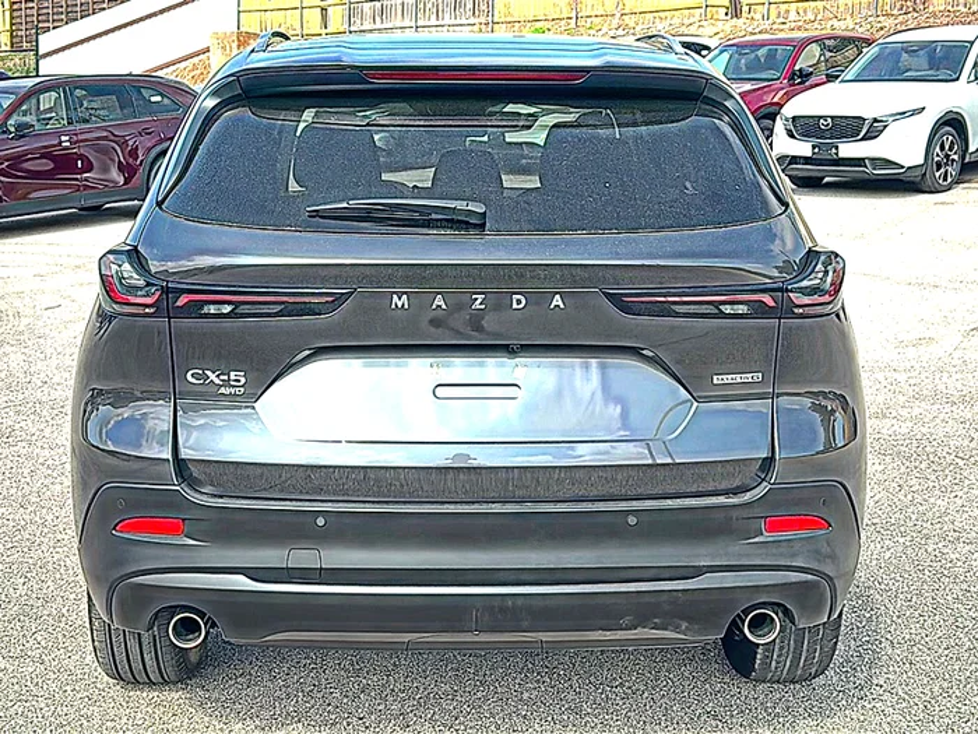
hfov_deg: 42.9
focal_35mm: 44
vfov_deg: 32.9
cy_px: 367
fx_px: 1243
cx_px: 489
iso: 80
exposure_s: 1/2674
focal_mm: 6.86
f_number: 1.78
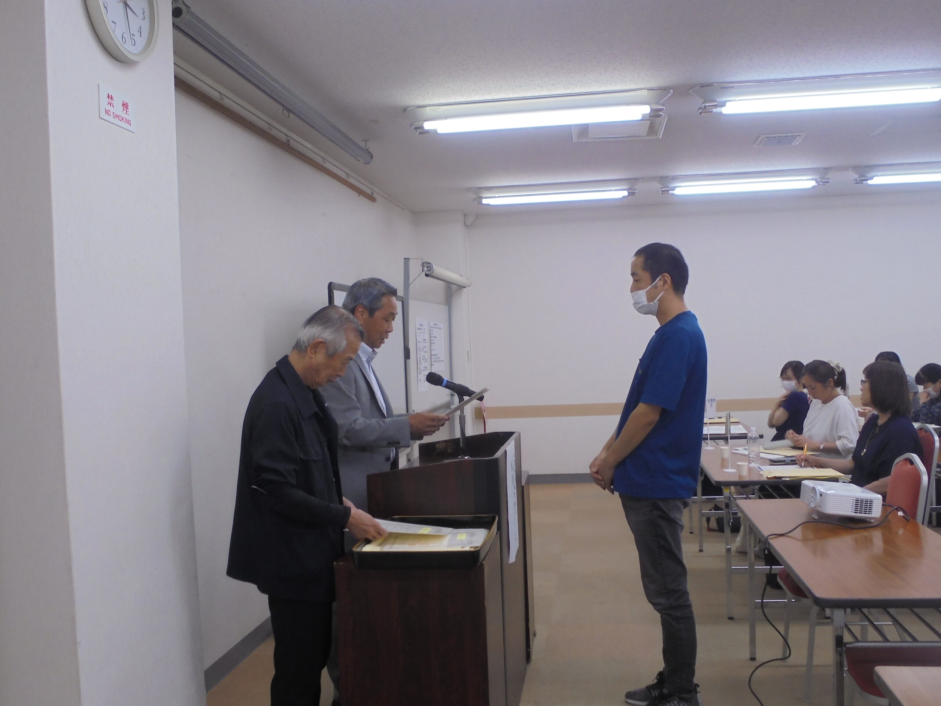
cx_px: 470
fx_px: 924
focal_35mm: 34
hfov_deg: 54.0
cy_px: 353
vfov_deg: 41.8
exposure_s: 1/30
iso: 160
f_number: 4
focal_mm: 6.1
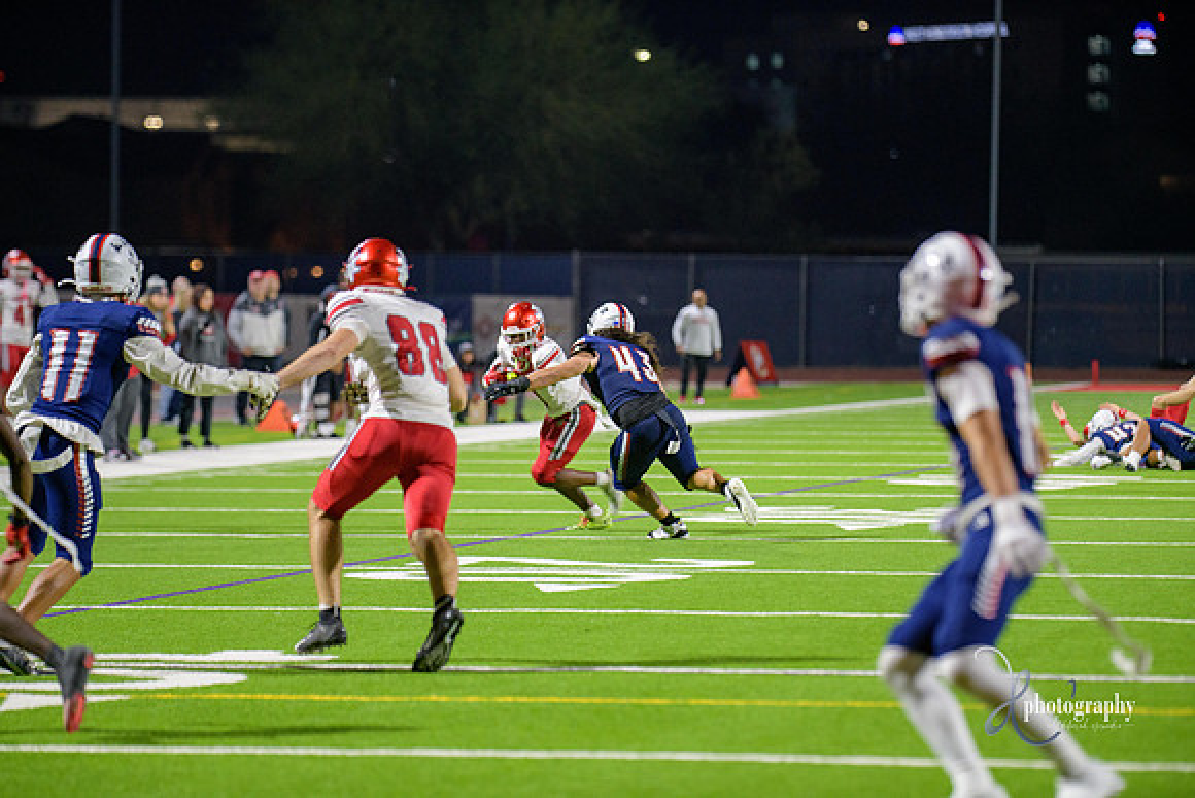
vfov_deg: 7.0
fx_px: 6474
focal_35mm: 195
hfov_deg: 10.5
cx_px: 598
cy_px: 399
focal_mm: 195
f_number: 2.8
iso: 2000
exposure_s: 1/250
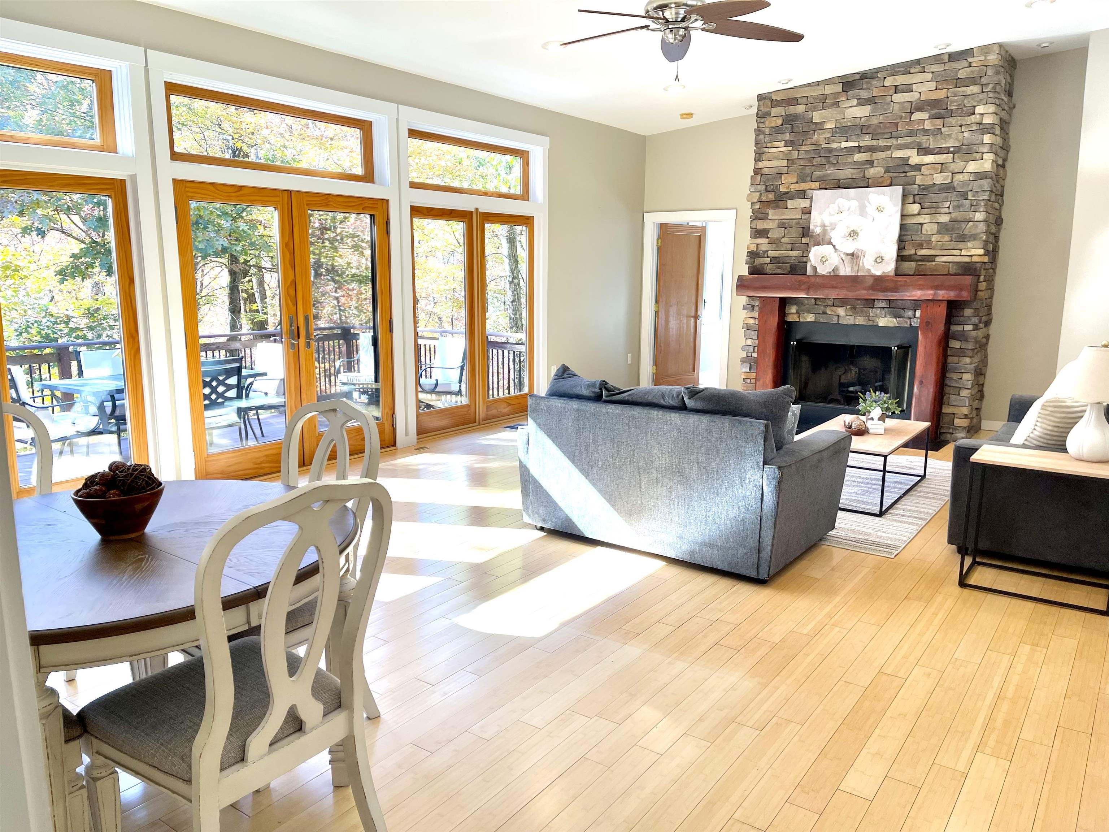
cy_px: 416
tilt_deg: -10.7
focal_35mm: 25
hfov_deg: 69.4
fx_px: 801
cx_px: 554
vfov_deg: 54.9
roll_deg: -0.7
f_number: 1.6
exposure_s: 1/120
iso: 50
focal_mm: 5.1
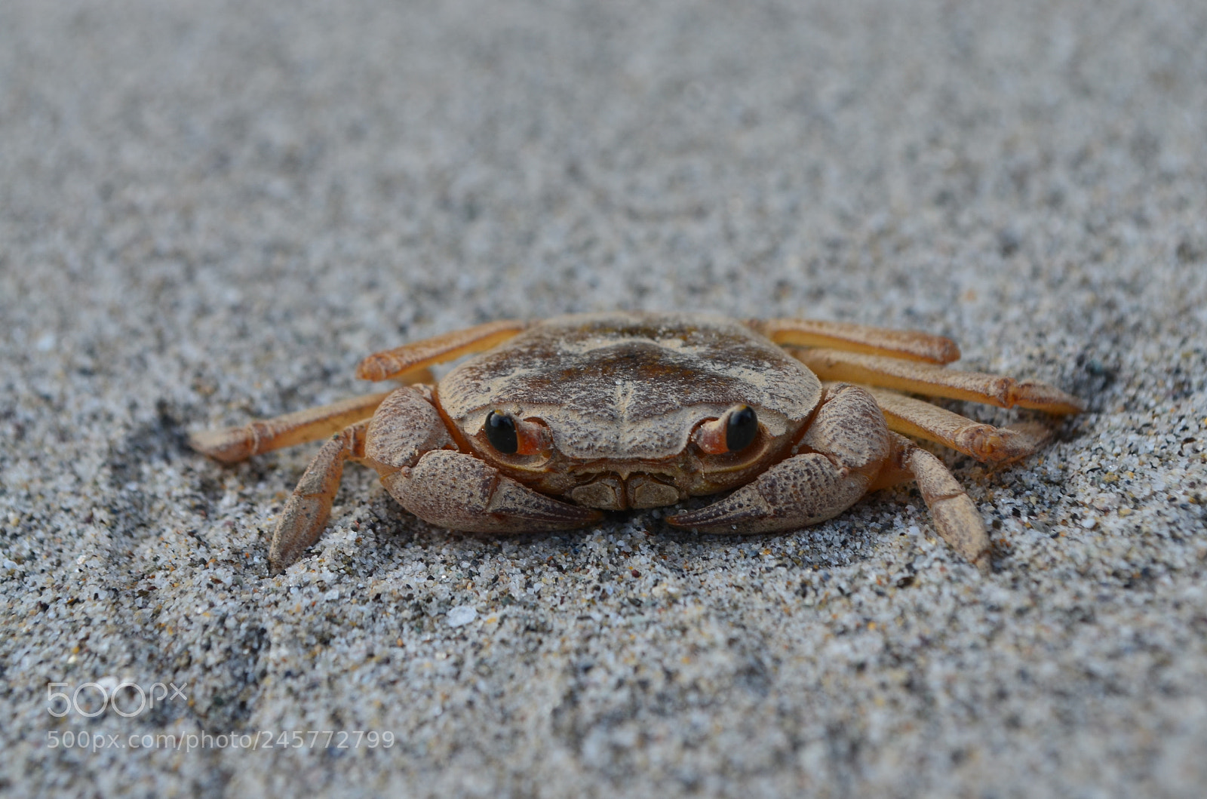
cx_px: 604
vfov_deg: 16.5
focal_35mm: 82
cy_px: 400
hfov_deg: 24.7
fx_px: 2760
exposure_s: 1/60
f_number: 10
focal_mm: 55
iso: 200
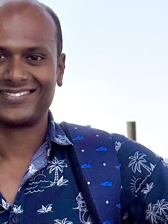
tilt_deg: +5.0
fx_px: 589
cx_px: 26
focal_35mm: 91
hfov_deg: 16.1
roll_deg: -0.6
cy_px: 125
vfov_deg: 21.5
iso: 80
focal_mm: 6.76
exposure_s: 1/7874
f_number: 1.78
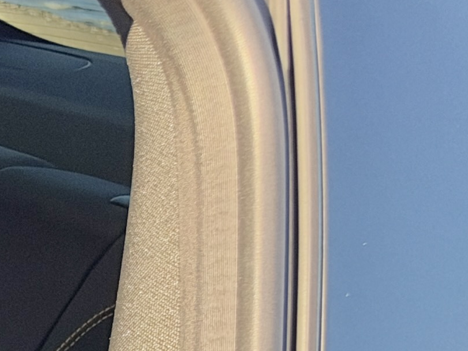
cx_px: -881
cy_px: 1204
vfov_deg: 7.3
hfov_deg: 9.5
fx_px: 2285
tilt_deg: -31.6
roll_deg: -7.1
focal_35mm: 169
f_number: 1.8
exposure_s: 1/388
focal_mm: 6.93
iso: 64
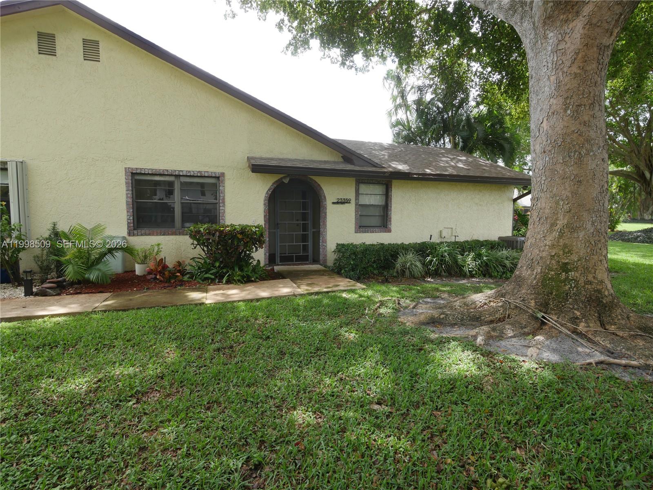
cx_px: 326
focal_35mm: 18
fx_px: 340
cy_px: 245
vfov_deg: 71.6
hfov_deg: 87.8
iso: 200
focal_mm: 9
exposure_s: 1/80
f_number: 8
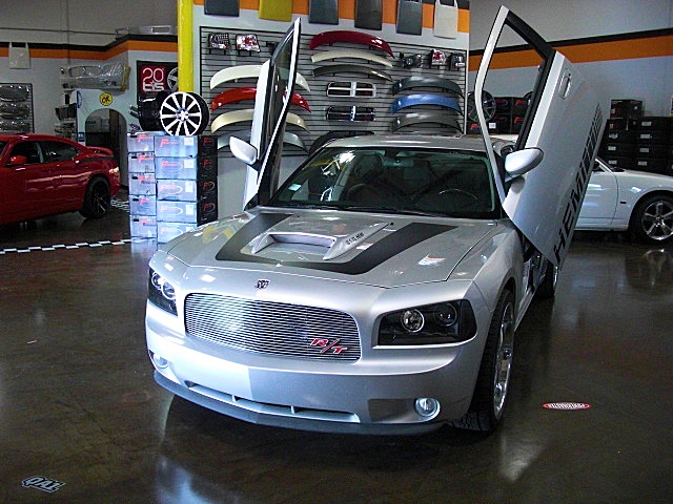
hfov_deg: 51.4
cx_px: 336
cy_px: 252
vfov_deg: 39.7
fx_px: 700
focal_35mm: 36
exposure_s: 1/125
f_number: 2.8
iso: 400
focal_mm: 6.3
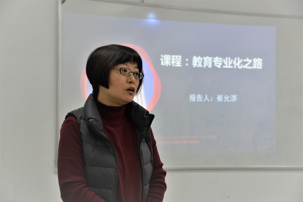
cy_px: 101
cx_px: 152
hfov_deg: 34.5
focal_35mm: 58
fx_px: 488
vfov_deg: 23.4
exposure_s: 1/60
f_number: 4.5
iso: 640
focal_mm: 58
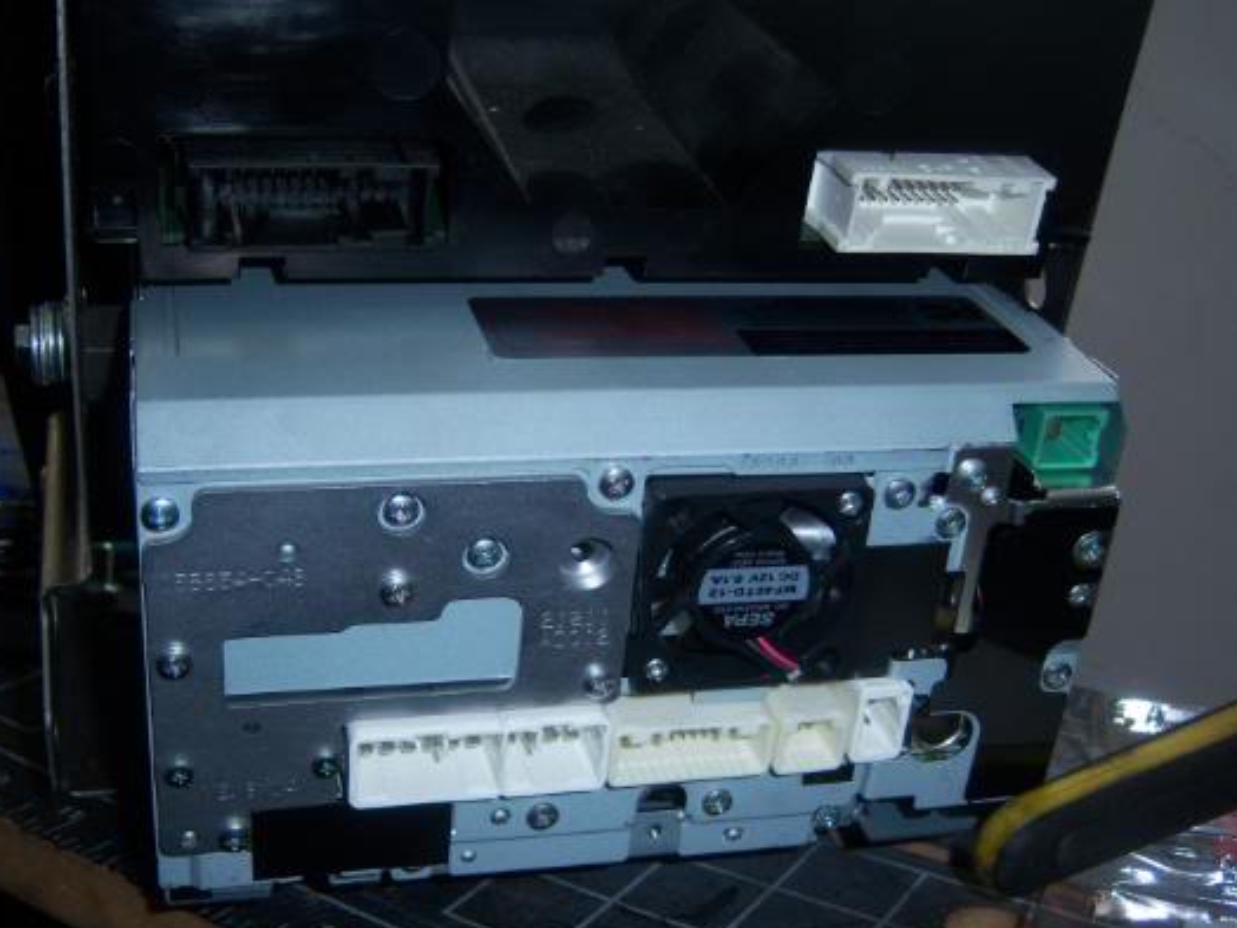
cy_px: 527
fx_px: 1572
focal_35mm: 44
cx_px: 534
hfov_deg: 42.8
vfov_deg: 32.8
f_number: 2.8
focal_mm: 7.5
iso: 80
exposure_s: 1/60
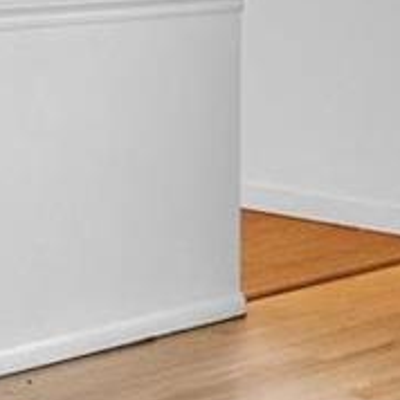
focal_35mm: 122
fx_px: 1595
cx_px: 625
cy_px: -56
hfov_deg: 13.4
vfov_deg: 13.9
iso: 400
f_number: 6.3
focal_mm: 8
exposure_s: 1/4
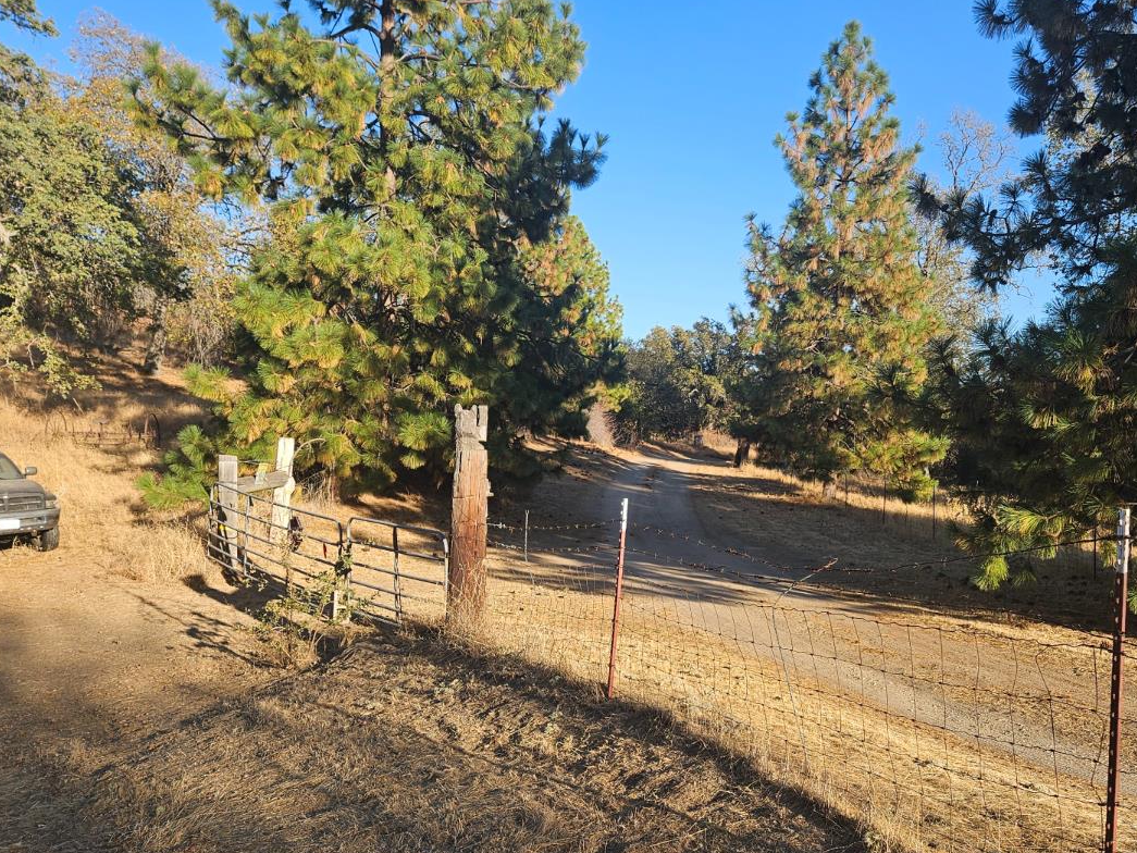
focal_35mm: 33
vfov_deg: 42.5
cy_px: 549
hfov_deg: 54.8
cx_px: 704
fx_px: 1084
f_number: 1.8
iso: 25
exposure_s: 1/738
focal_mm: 5.4
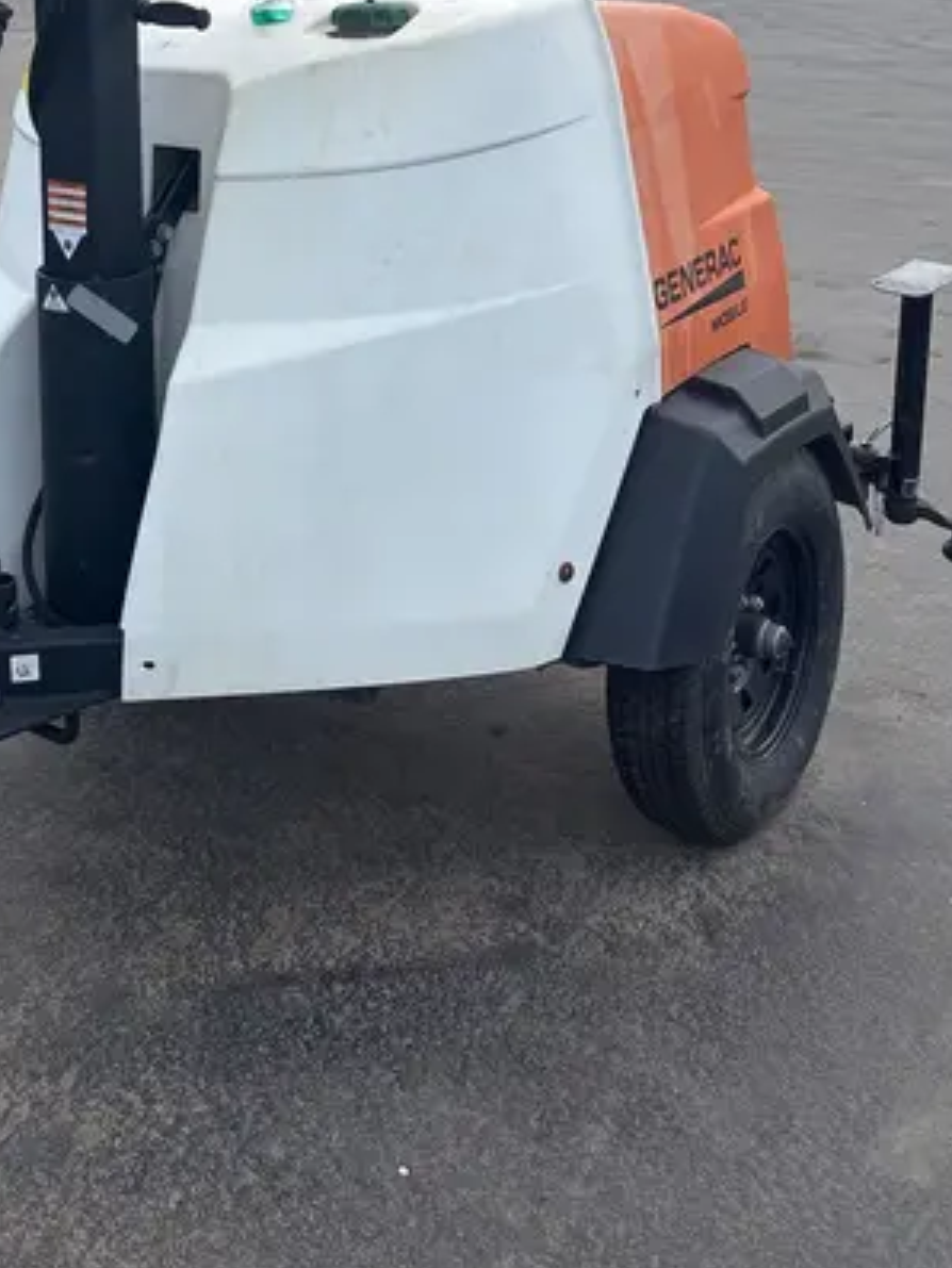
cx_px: 185
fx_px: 1759
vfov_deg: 37.4
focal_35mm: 48
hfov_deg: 29.6
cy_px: 161
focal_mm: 5.96
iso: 50
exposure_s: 1/1152
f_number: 1.6
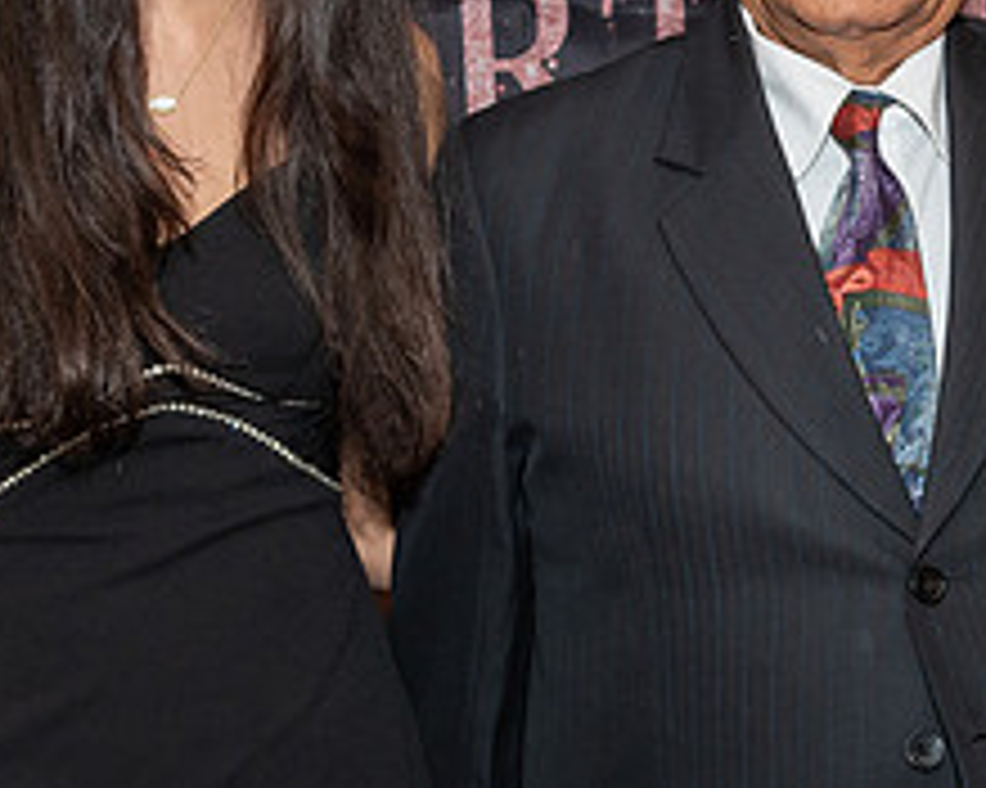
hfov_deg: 15.3
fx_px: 3646
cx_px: 852
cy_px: 285
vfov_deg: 12.3
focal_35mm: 125
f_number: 5.6
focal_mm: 28
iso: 400
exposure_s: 1/250
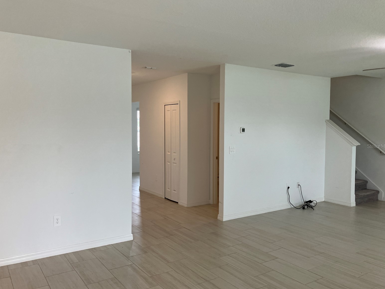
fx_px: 323
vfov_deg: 48.2
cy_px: 146
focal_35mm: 29
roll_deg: +0.4
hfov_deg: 61.7
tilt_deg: -3.0
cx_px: 191
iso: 80
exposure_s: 1/120
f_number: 1.8
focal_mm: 3.99
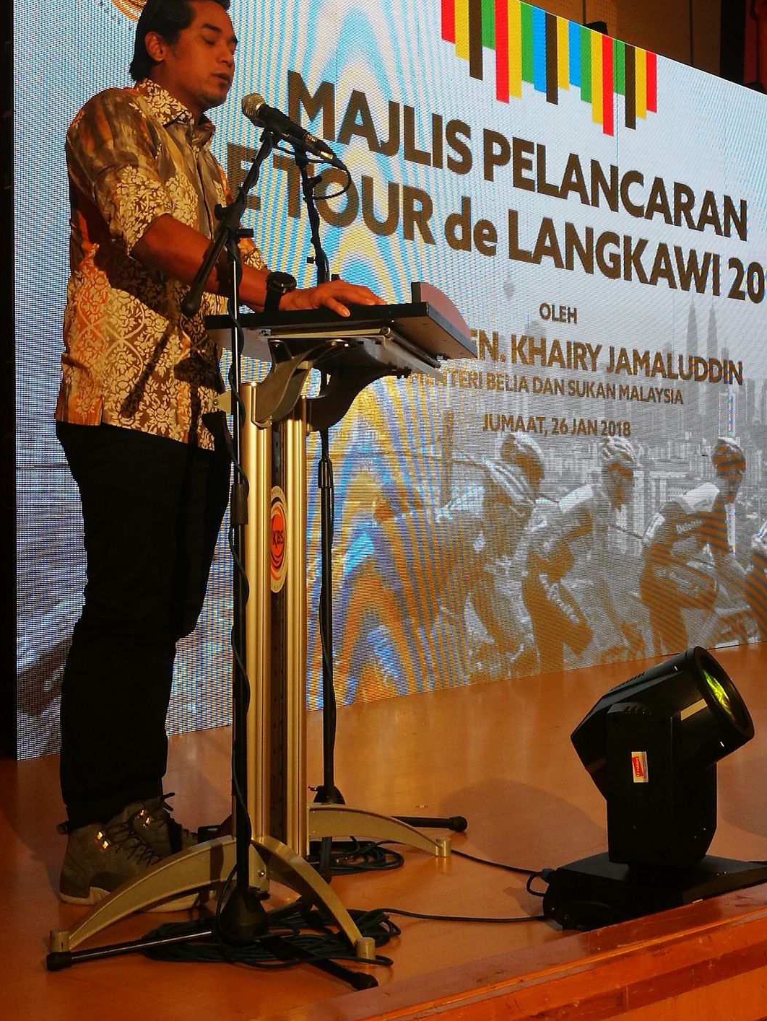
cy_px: 461
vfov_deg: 36.8
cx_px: 412
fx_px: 1536
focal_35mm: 52
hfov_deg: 28.0
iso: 80
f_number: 2.2
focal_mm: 4.5
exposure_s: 1/50
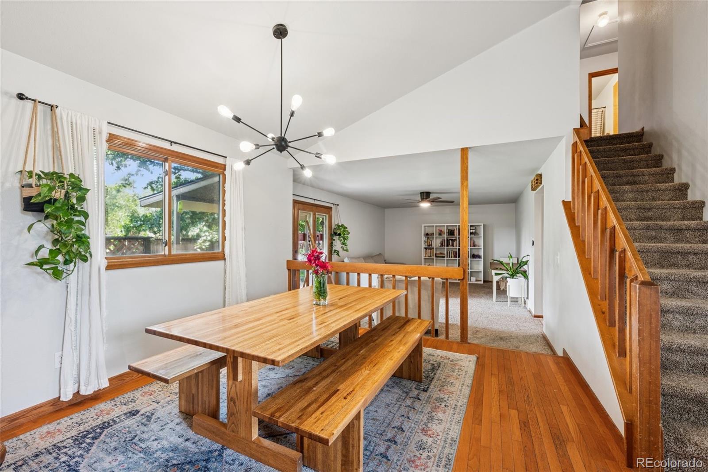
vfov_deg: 77.3
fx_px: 295
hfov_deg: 100.4
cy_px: 236
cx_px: 354
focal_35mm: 15
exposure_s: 1.6
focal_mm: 15
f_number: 11
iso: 100
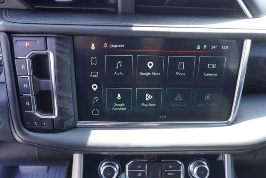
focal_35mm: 24
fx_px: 177
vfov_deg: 53.2
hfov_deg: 73.7
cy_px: 89
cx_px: 133
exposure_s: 1/60
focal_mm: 16
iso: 320
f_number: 4
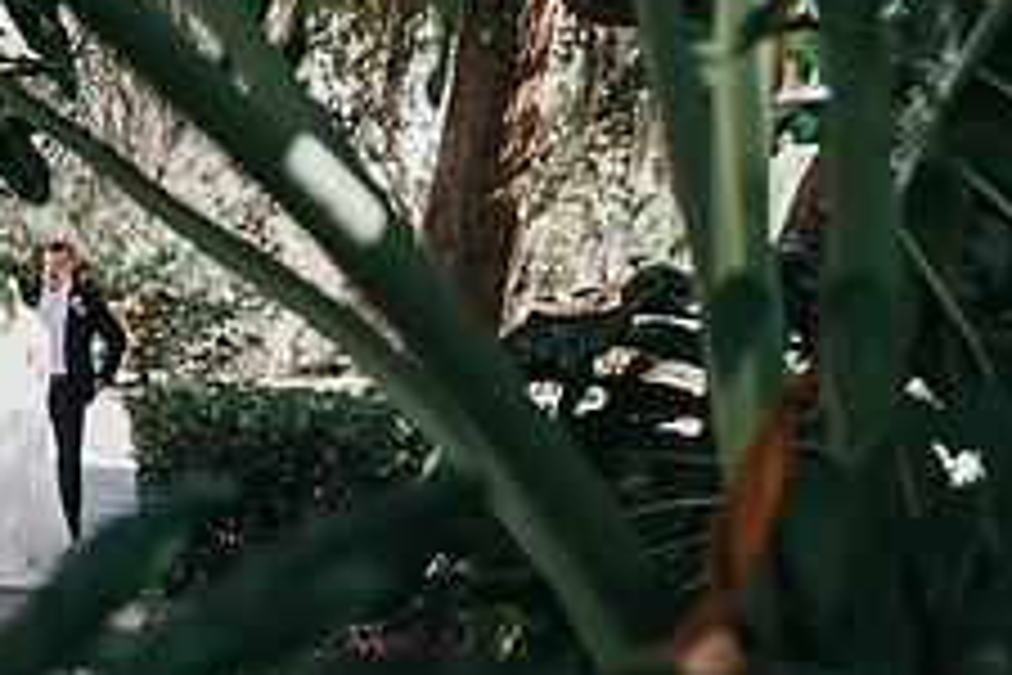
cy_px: 236
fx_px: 1827
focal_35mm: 65
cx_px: 108
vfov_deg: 20.9
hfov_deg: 29.7
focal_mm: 24
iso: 125
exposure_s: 1/160
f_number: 2.8
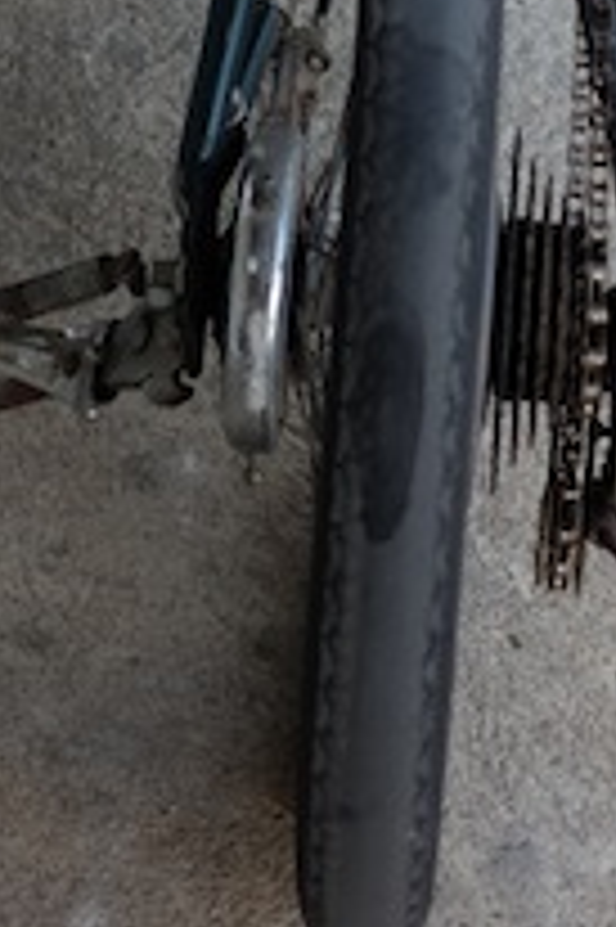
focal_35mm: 153
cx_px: 495
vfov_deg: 12.5
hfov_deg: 8.9
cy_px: -648
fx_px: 3933
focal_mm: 27
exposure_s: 1/85
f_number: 2.8
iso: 200
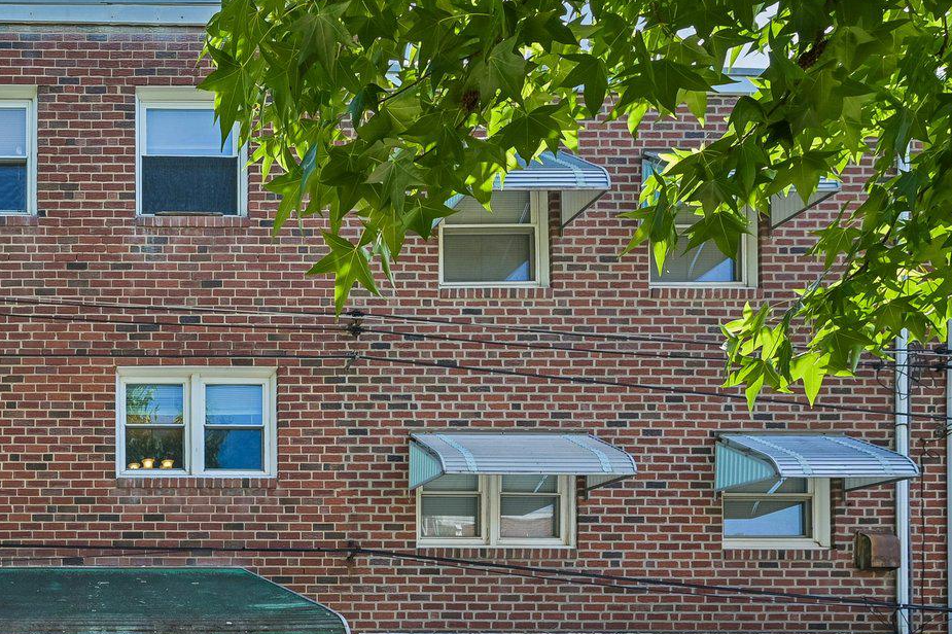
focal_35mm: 31
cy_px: 491
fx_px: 819
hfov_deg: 49.8
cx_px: 12
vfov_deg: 40.8
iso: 100
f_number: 8
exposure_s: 1/80
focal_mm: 14
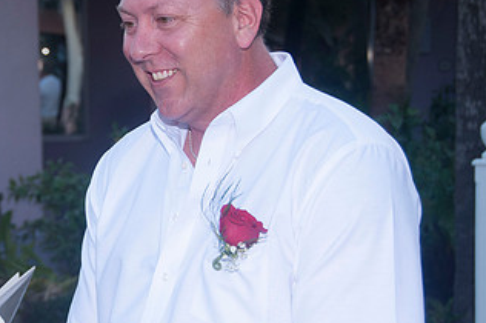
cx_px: 48
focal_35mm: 132
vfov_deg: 10.4
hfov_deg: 15.4
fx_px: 1780
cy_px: 150
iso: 200
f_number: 5.6
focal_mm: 48
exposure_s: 1/200
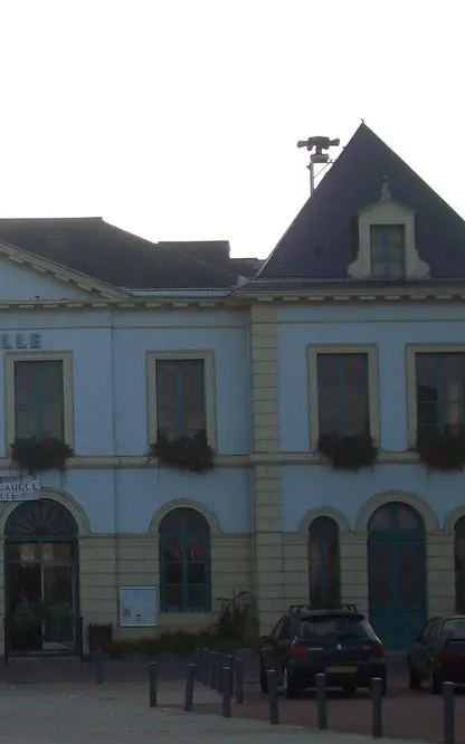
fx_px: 2231
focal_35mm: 110
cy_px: 376
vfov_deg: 18.9
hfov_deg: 11.7
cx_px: -72
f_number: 6.9
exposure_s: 1/201
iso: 80
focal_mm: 9
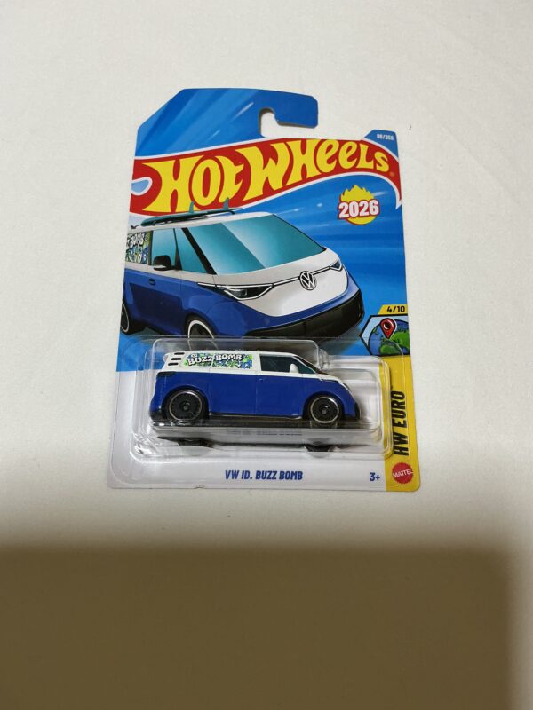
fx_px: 595
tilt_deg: -73.2
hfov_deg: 48.2
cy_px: 355
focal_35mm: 29
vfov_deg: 61.7
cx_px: 266
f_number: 1.8
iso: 100
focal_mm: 3
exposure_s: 1/60
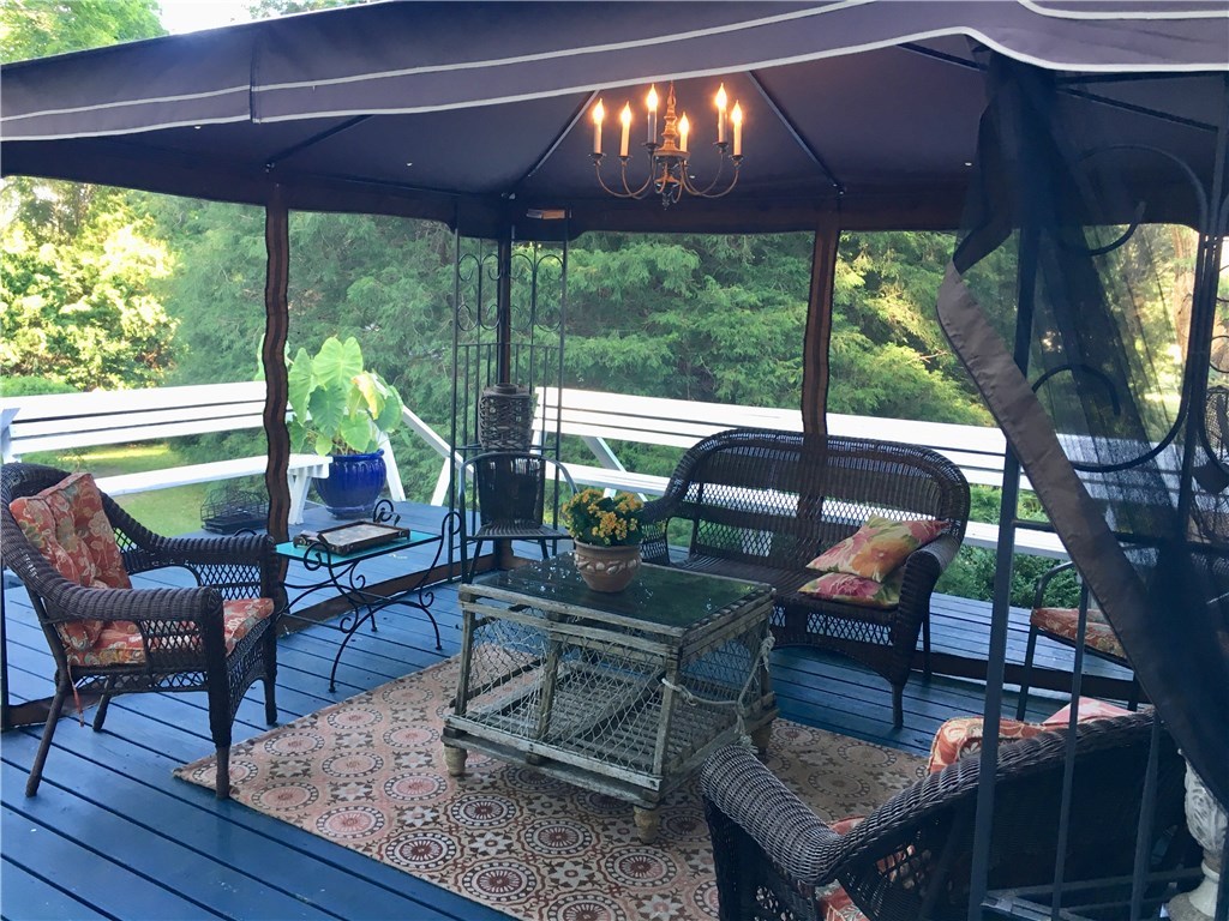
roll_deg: -1.6
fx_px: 1030
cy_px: 460
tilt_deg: -8.9
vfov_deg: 48.2
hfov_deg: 61.7
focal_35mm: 29
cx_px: 614
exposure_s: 1/30
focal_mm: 4.15
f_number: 2.2
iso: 64
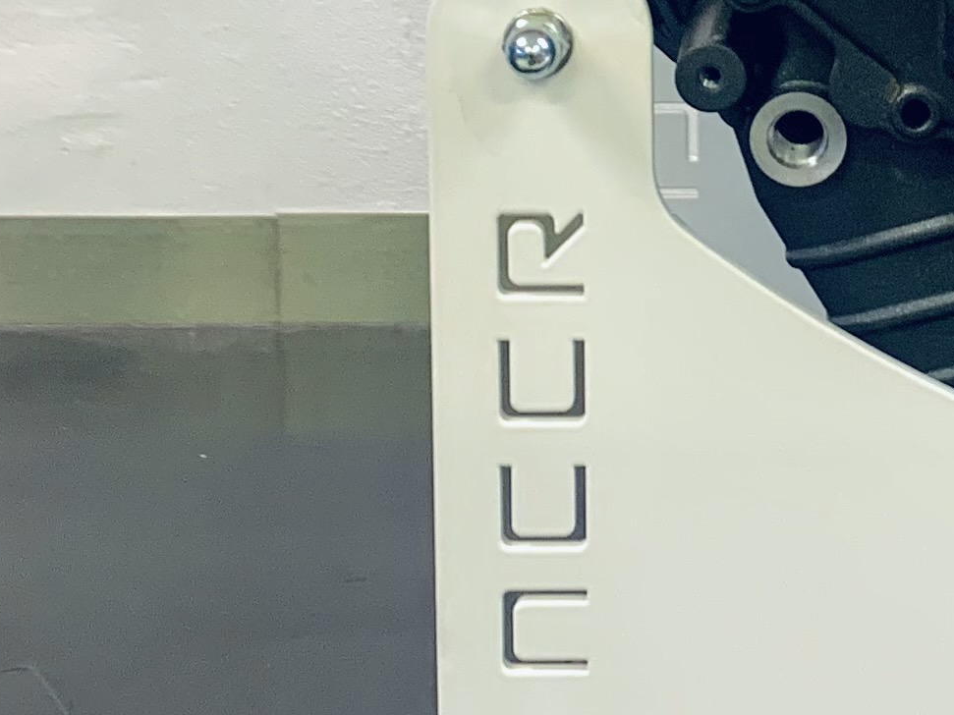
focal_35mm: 108
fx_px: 2976
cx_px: 1007
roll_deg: -0.5
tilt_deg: -10.1
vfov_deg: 13.4
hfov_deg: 17.7
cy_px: -86
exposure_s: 1/50
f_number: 1.8
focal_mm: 4.25
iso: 64
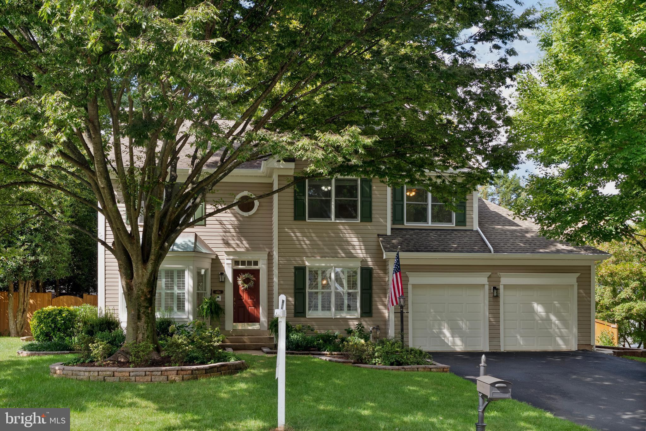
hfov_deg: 54.4
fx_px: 628
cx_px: 323
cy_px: 216
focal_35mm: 35
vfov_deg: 37.9
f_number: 9
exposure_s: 1/13
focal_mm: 35
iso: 200
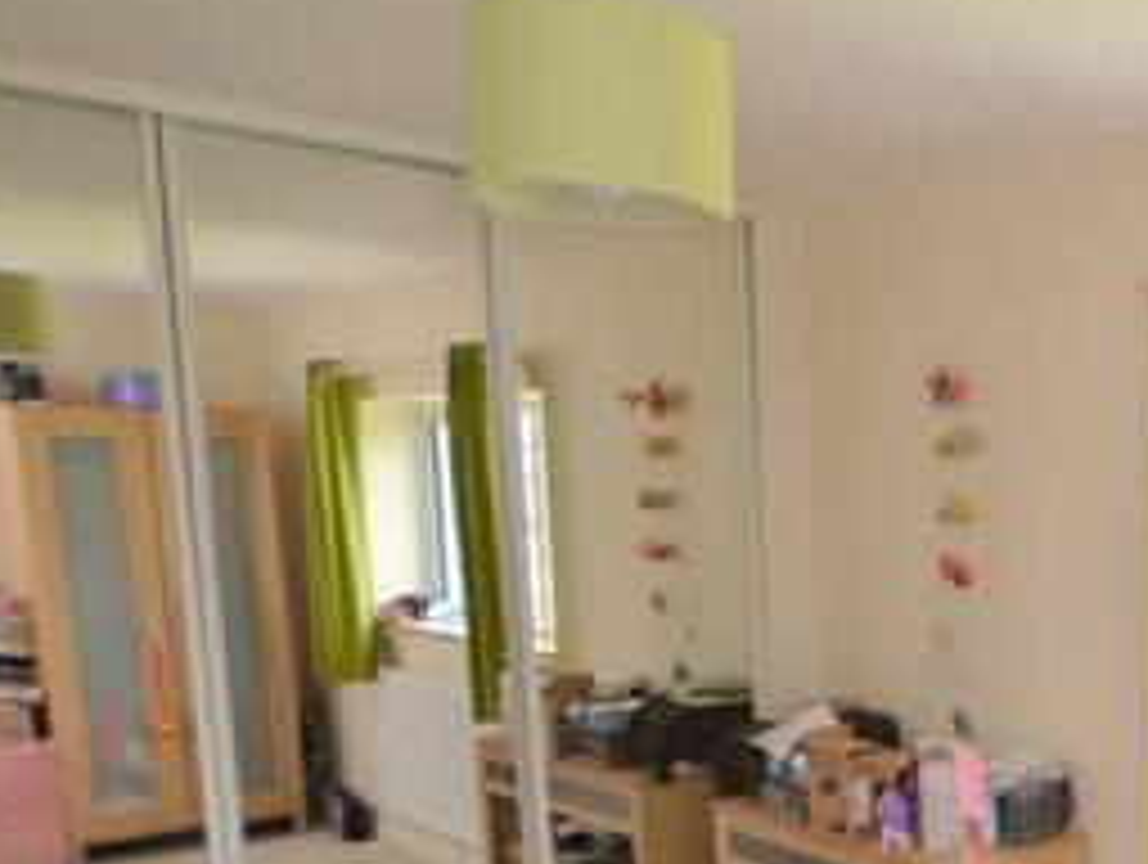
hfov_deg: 40.1
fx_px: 1229
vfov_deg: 37.7
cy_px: 662
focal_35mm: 37
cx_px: 1279
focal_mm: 10
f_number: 3.5
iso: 100
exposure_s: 1/50
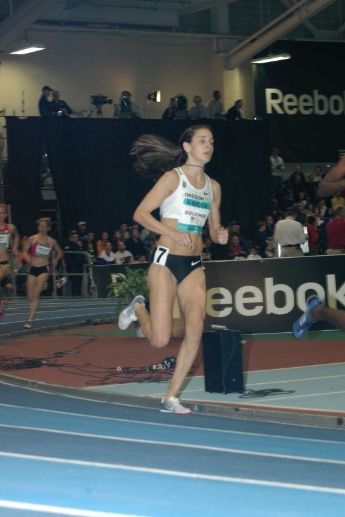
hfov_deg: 12.5
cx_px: 172
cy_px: 258
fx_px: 1573
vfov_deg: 18.7
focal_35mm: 110
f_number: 7.1
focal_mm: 73
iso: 800
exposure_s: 1/125
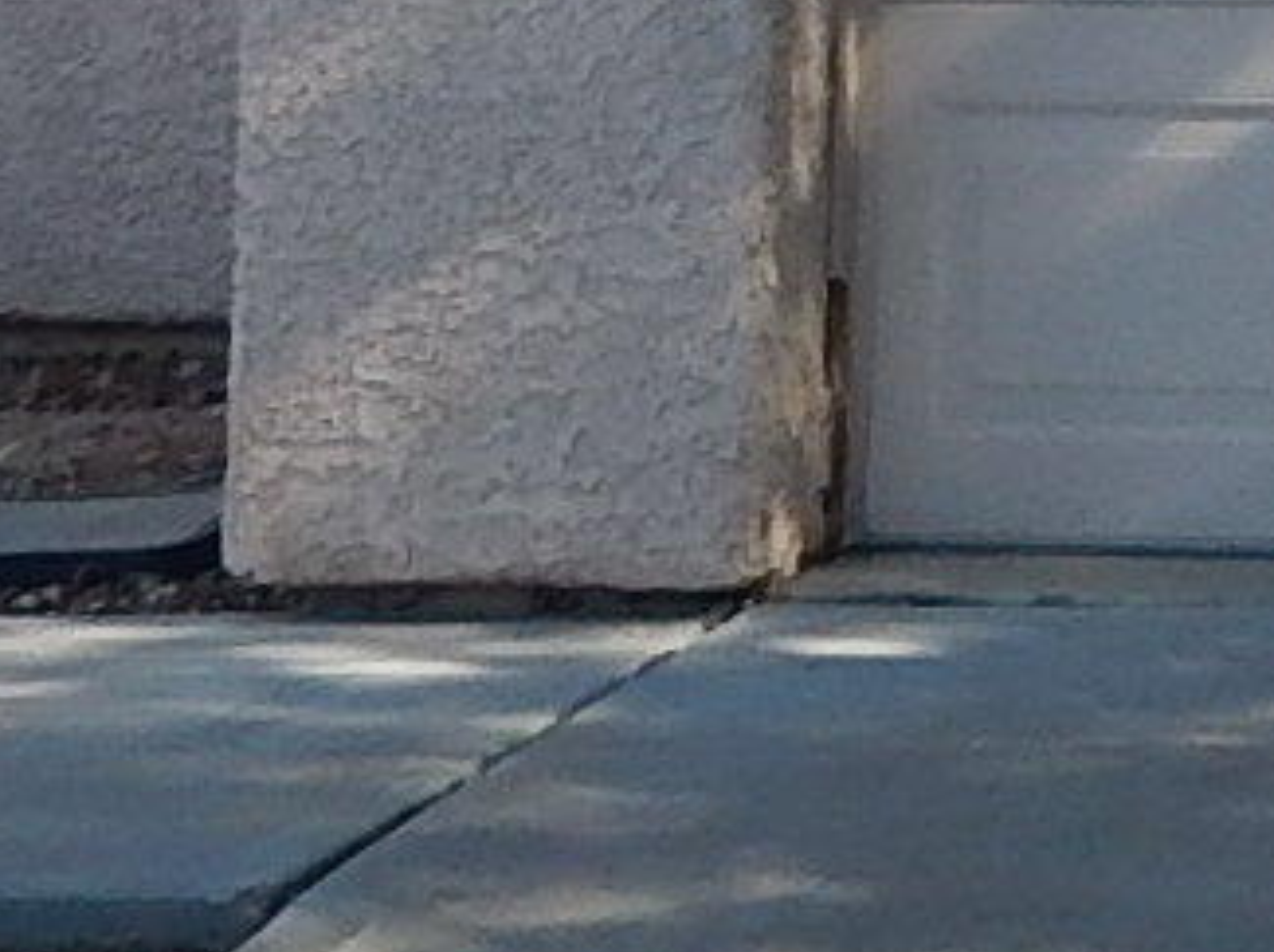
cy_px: -1356
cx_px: 2336
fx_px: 6434
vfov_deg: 7.8
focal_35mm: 175
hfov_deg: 10.6
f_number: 3.4
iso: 125
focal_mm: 4.5
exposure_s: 1/400
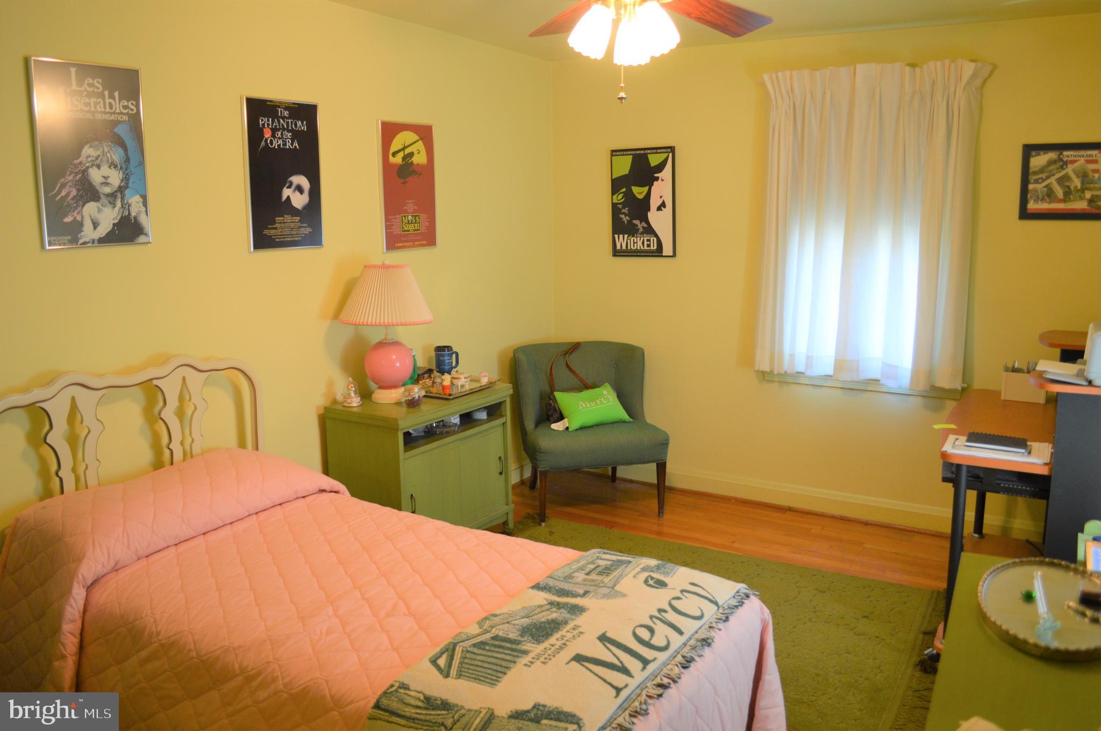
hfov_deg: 67.4
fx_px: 825
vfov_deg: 47.8
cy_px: 366
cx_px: 550
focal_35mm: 27
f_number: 3.5
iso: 400
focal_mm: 18
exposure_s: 1/40
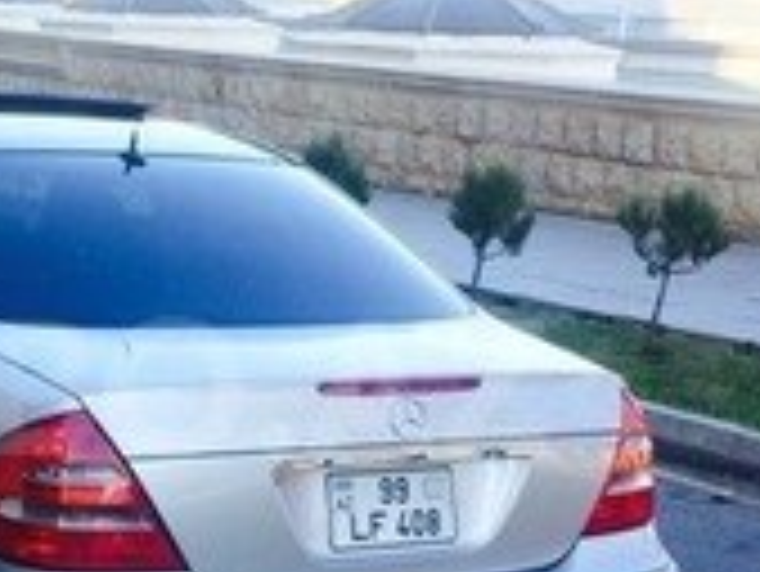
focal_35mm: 85
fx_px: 1868
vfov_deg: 17.3
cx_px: 85
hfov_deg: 22.5
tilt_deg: -12.8
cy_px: 387
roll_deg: -0.1
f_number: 2.2
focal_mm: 4.15
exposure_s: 1/243
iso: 32
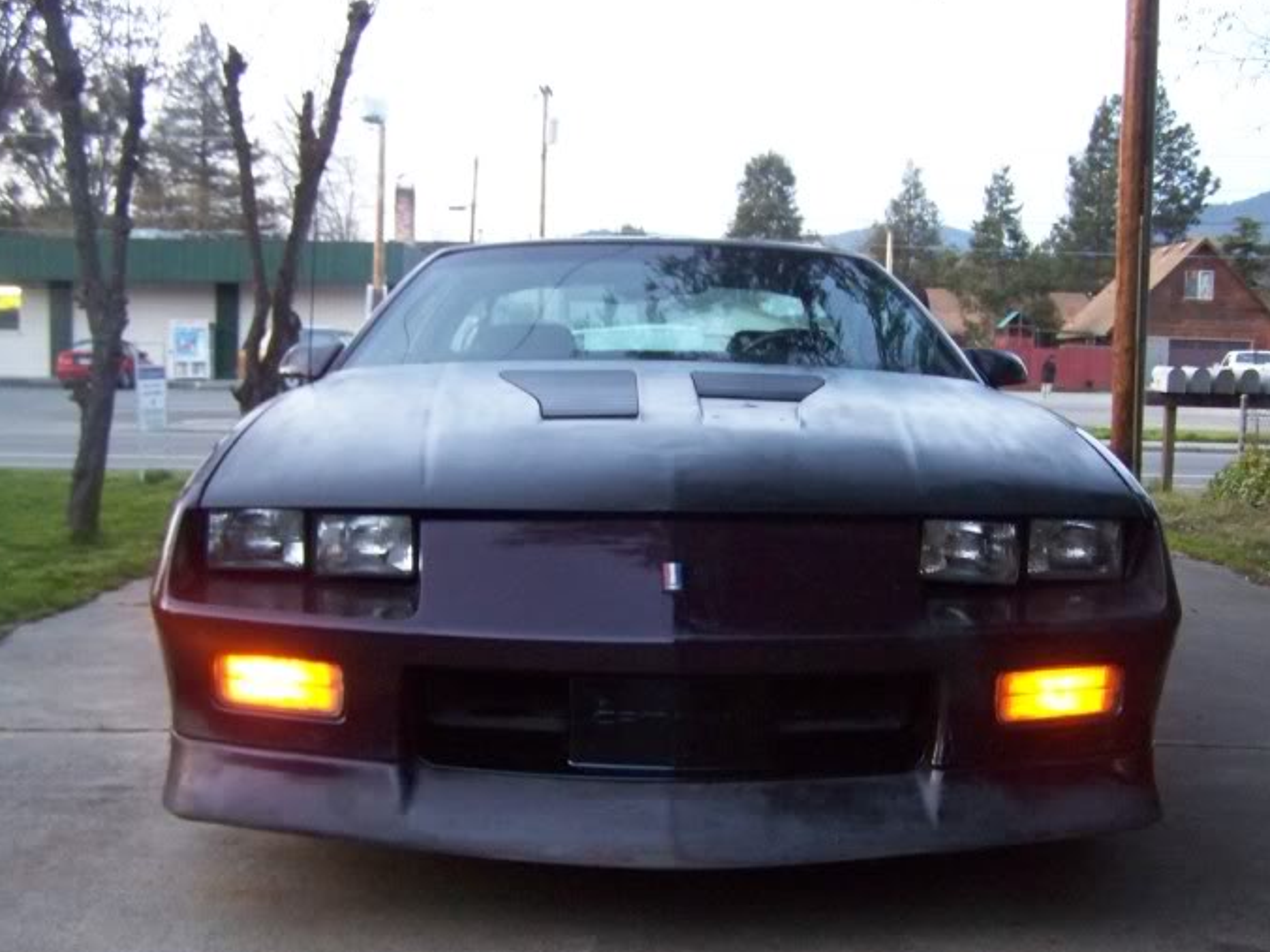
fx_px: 1651
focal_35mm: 45
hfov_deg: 42.1
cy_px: 552
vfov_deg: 32.1
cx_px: 674
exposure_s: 1/30
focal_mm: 6.3
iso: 400
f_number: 2.8
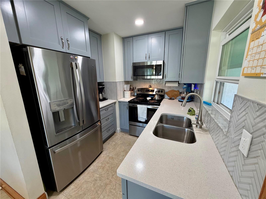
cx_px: 133
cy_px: 100
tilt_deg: -11.5
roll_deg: +1.3
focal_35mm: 14
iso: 160
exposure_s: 1/60
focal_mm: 2.22
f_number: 2.2
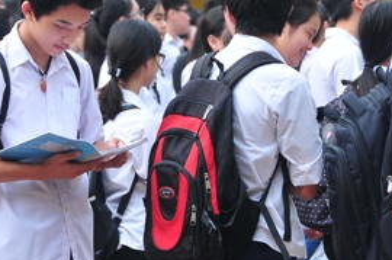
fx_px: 2543
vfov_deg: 5.8
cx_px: 160
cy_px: 93
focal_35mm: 234
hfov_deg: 8.8
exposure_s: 1/160
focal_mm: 70
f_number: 5
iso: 200
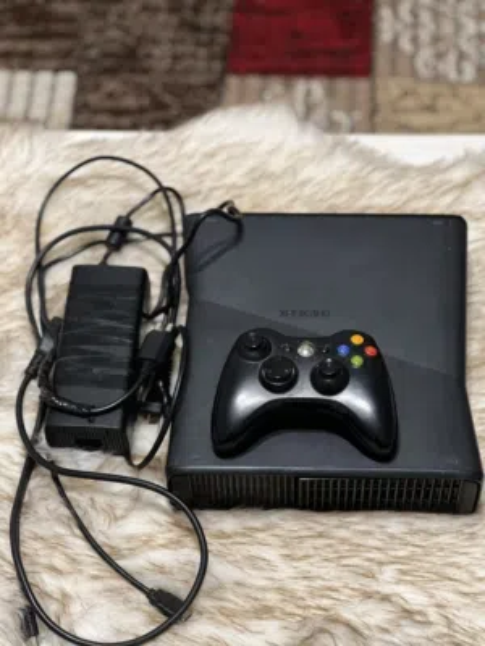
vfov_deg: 25.3
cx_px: 242
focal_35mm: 77
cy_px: 323
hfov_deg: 19.1
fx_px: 1438
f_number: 2.8
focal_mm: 9
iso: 500
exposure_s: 1/14
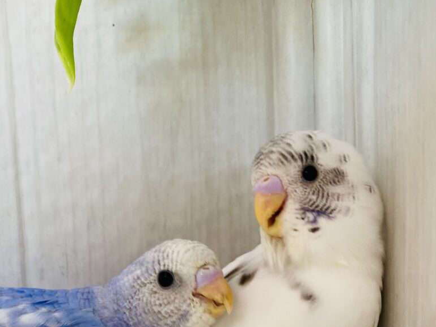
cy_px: 253
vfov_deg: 35.8
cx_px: 131
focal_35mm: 39
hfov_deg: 46.8
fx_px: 491
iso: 64
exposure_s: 1/100
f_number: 1.8
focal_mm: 4.25
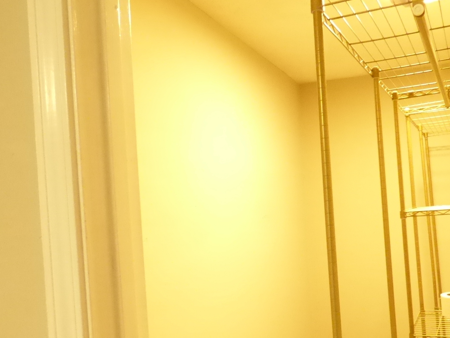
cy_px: 209
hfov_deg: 55.4
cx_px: 308
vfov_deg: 43.8
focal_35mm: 32
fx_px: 416
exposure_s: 1/30
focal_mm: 3.58
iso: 1600
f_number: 3.5
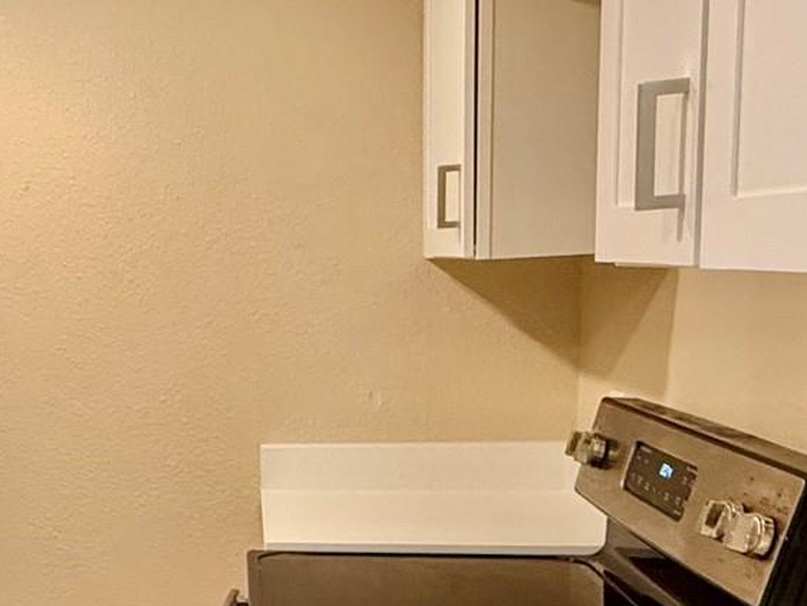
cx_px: -95
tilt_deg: -6.5
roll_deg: +3.0
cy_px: 448
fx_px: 1189
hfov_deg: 32.6
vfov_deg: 28.2
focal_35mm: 51
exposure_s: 1/120
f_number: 2.2
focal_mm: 2.22
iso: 320
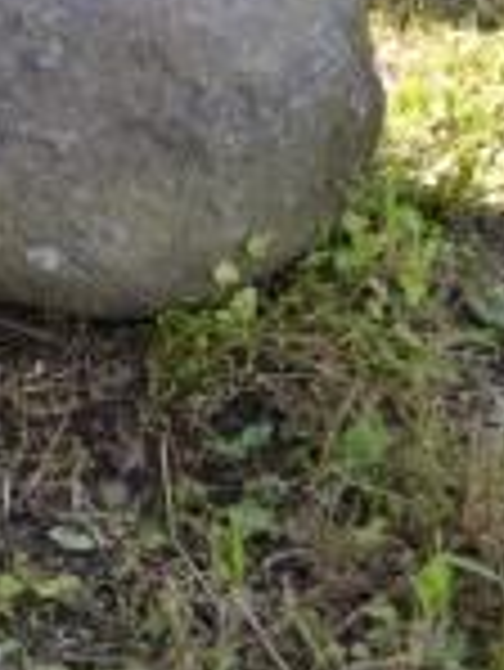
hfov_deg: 13.2
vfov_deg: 18.5
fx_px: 2016
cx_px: -333
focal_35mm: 104
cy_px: 25
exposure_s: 1/125
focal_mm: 24
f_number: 5.6
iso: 125
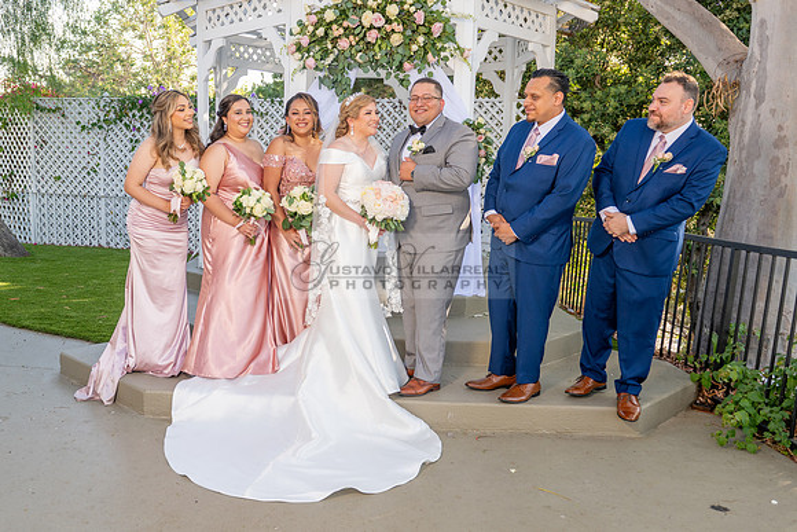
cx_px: 290
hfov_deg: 58.0
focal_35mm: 32
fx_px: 706
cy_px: 263
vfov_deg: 41.3
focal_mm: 24
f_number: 4.5
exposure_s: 1/200
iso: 250
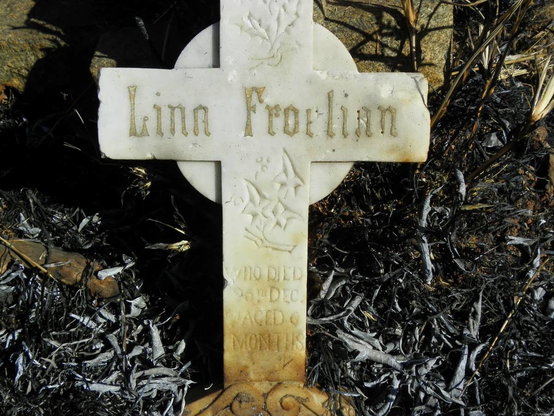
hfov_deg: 47.9
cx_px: 277
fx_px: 624
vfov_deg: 36.8
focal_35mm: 39
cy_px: 208
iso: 64
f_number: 6.3
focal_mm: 6.9
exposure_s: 1/400
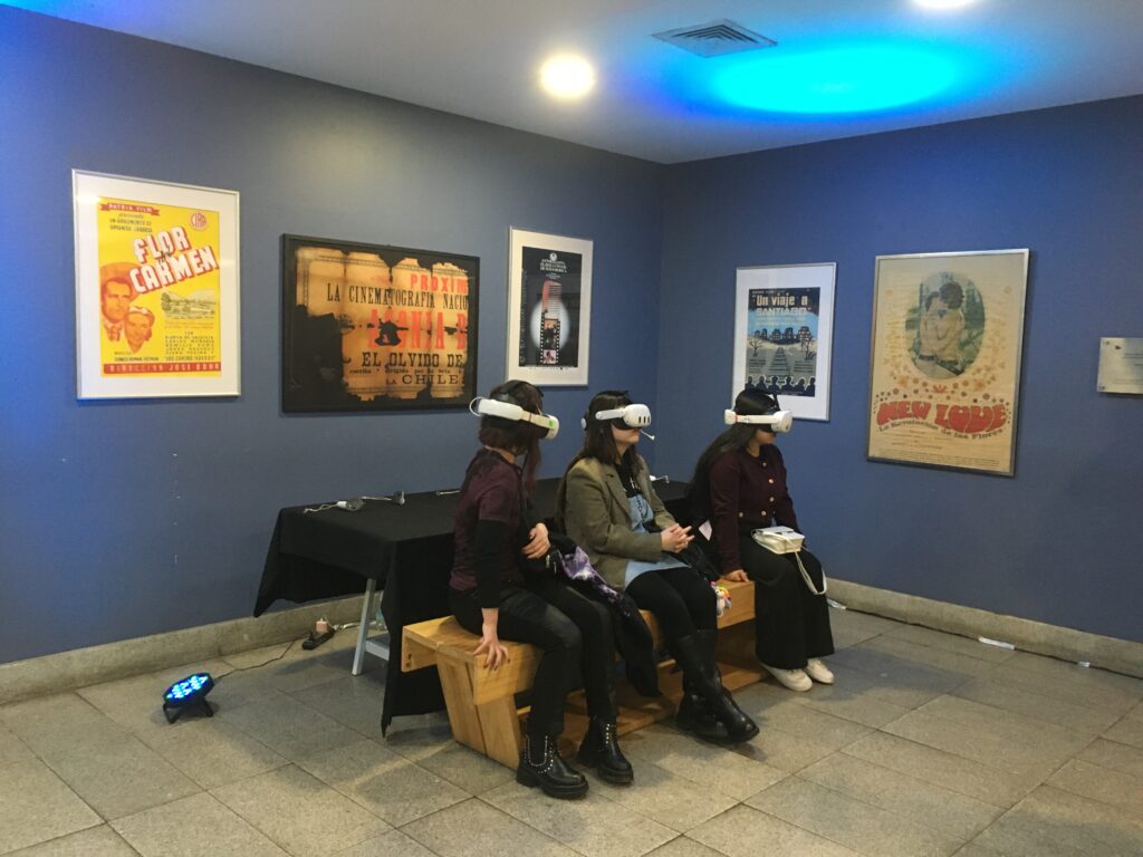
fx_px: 958
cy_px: 428
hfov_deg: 61.7
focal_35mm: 29
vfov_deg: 48.2
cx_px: 572
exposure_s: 1/25
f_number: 2.2
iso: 200
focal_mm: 4.15
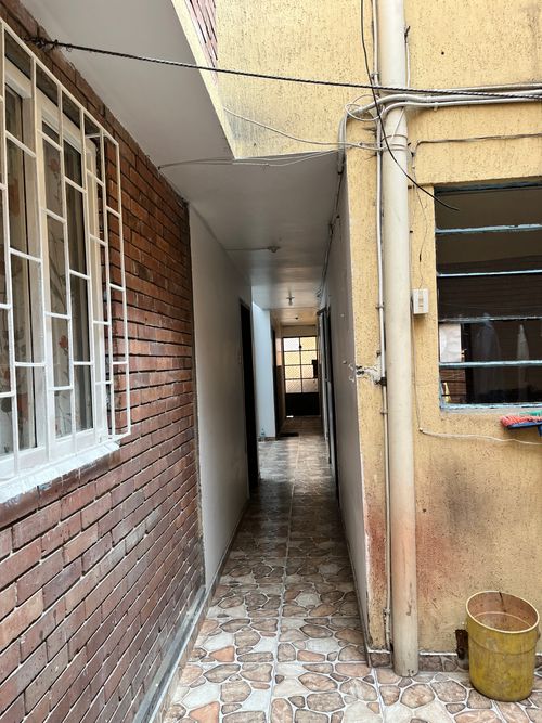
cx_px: 271
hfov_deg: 53.0
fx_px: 543
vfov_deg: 67.3
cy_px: 362
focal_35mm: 26
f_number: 1.6
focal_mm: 5.1
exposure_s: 1/121
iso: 80
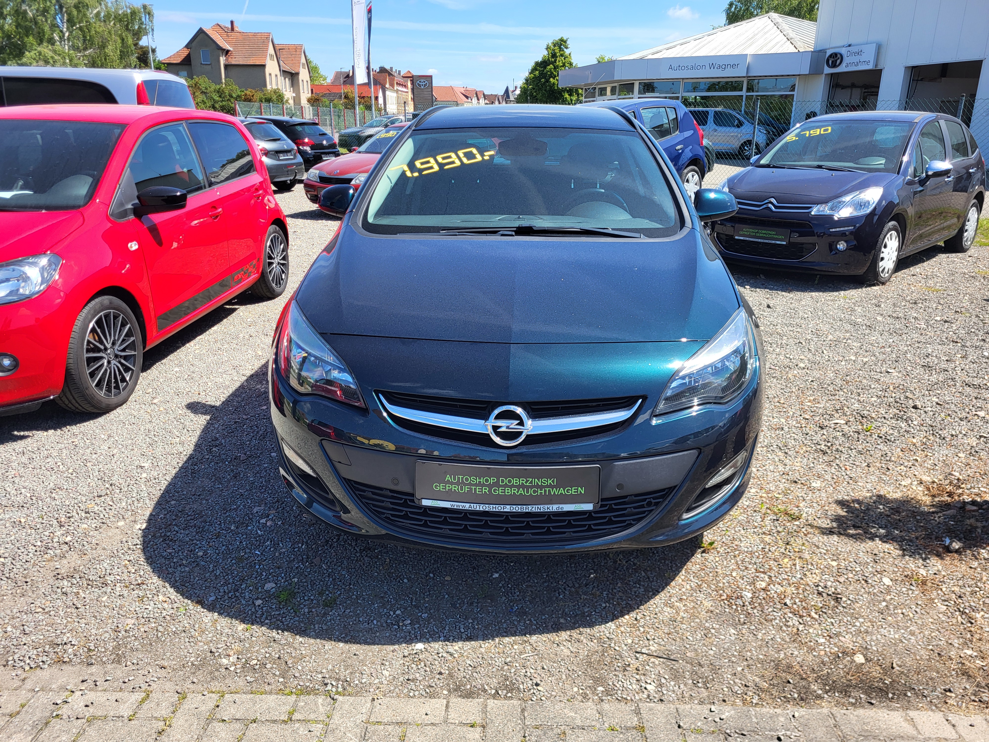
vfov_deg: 53.1
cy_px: 371
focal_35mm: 26
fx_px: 743
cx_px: 494
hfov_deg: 67.3
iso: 40
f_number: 1.8
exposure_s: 1/1160
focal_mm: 5.4
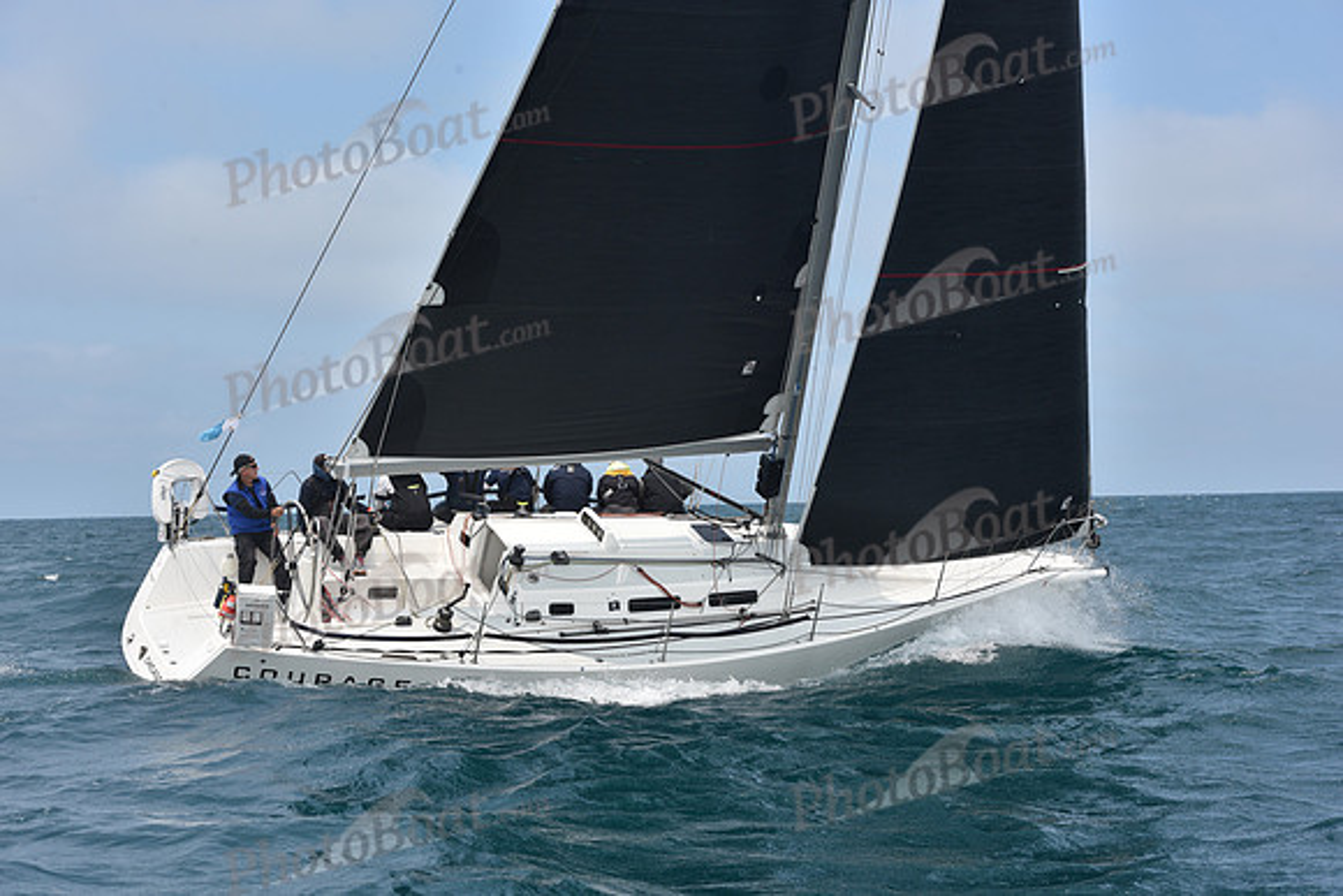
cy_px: 448
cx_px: 672
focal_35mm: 70
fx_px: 2612
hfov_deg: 28.8
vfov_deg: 19.5
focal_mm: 70
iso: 250
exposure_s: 1/800
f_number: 9
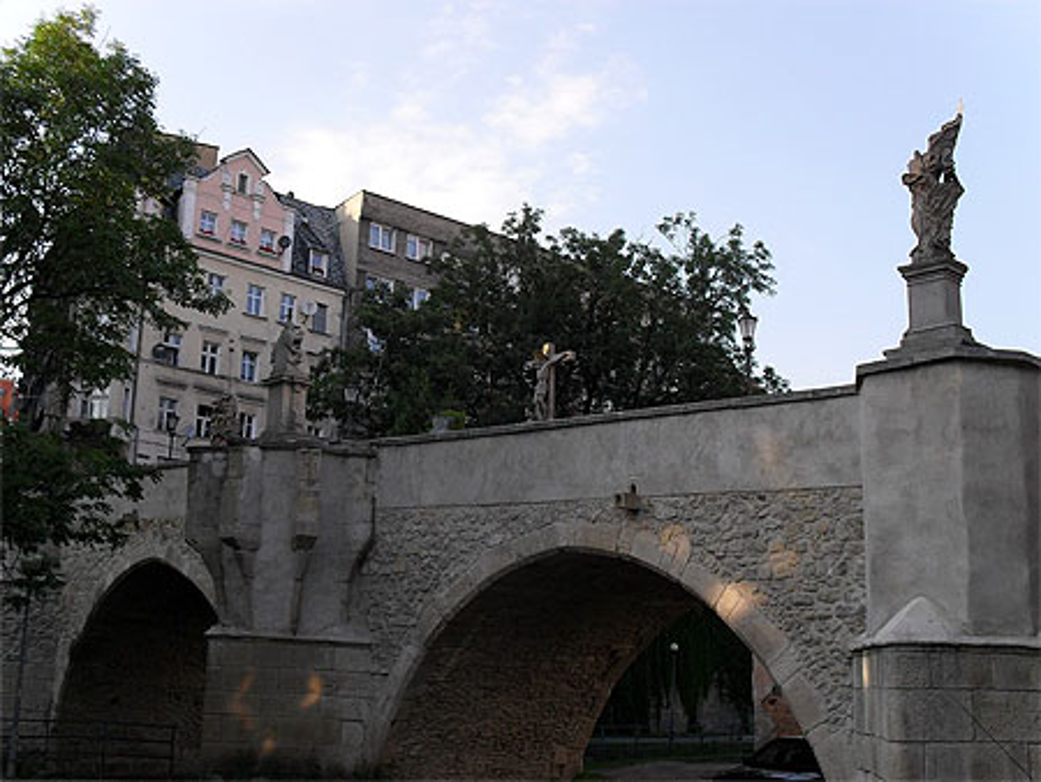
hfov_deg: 44.8
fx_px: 1264
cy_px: 391
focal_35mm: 42
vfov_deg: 34.4
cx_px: 520
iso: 100
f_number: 3.6
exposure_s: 1/350
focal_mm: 7.5
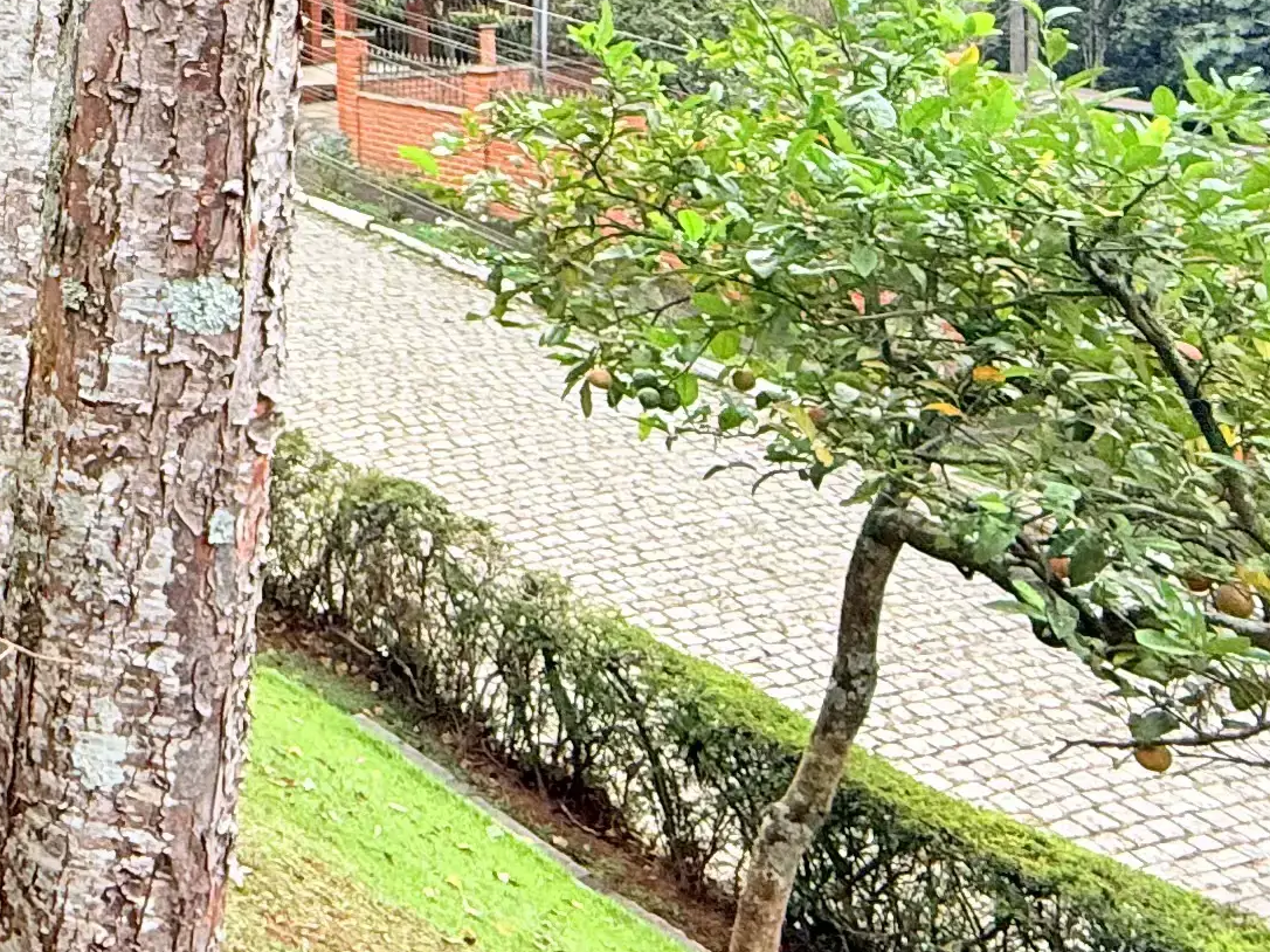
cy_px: -167
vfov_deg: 25.4
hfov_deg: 30.5
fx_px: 1907
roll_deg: +1.3
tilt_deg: +1.9
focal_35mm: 52
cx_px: -304
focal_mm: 2.22
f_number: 2.2
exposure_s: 1/99
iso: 100
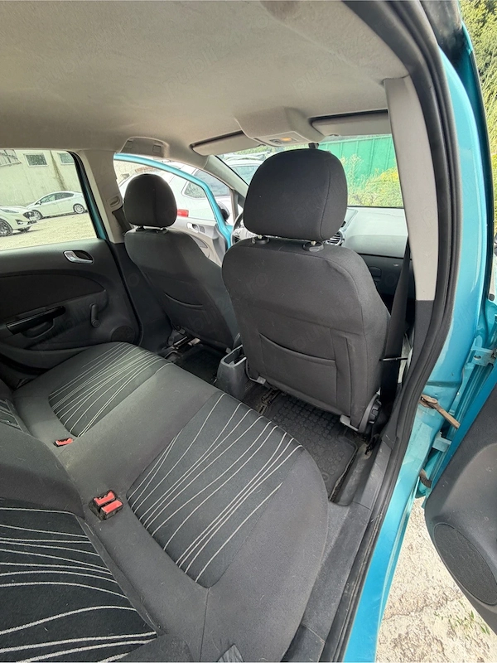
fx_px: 268
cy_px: 332
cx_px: 248
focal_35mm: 14
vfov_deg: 102.1
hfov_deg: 85.7
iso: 80
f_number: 2.2
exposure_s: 1/121
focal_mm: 2.22
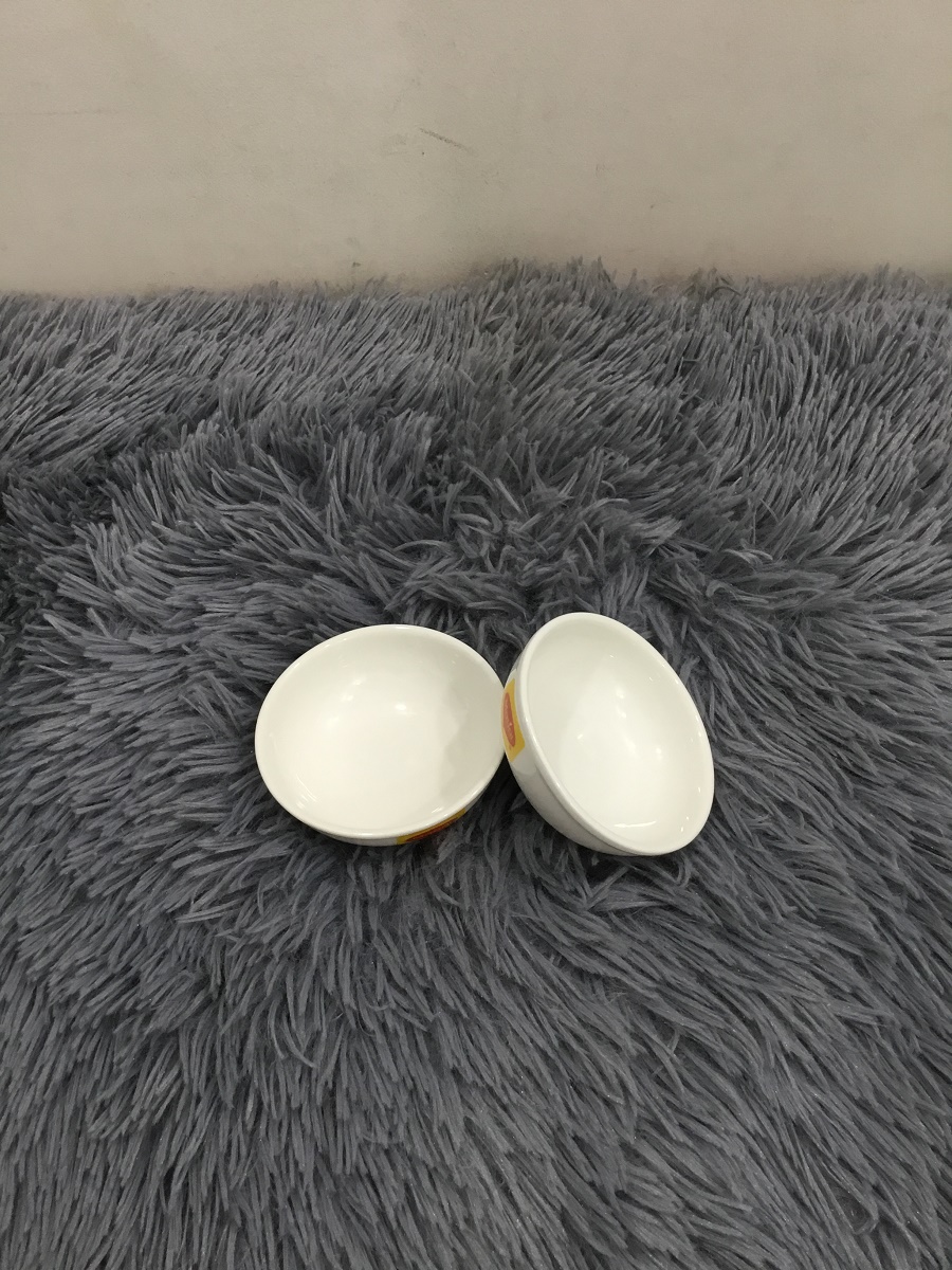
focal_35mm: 31
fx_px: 1137
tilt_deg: -54.1
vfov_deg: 58.4
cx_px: 476
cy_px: 635
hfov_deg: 45.4
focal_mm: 3.3
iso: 80
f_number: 2.4
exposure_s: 1/33
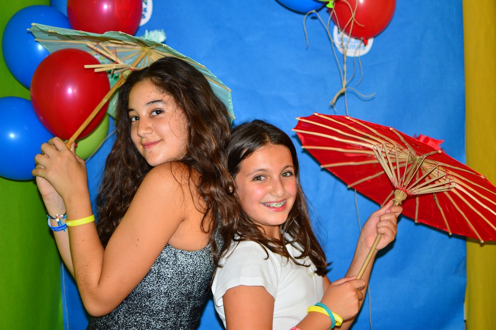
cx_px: 248
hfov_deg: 37.9
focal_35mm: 52
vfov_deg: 25.7
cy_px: 165
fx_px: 723
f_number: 1.8
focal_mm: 35
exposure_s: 1/200
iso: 100
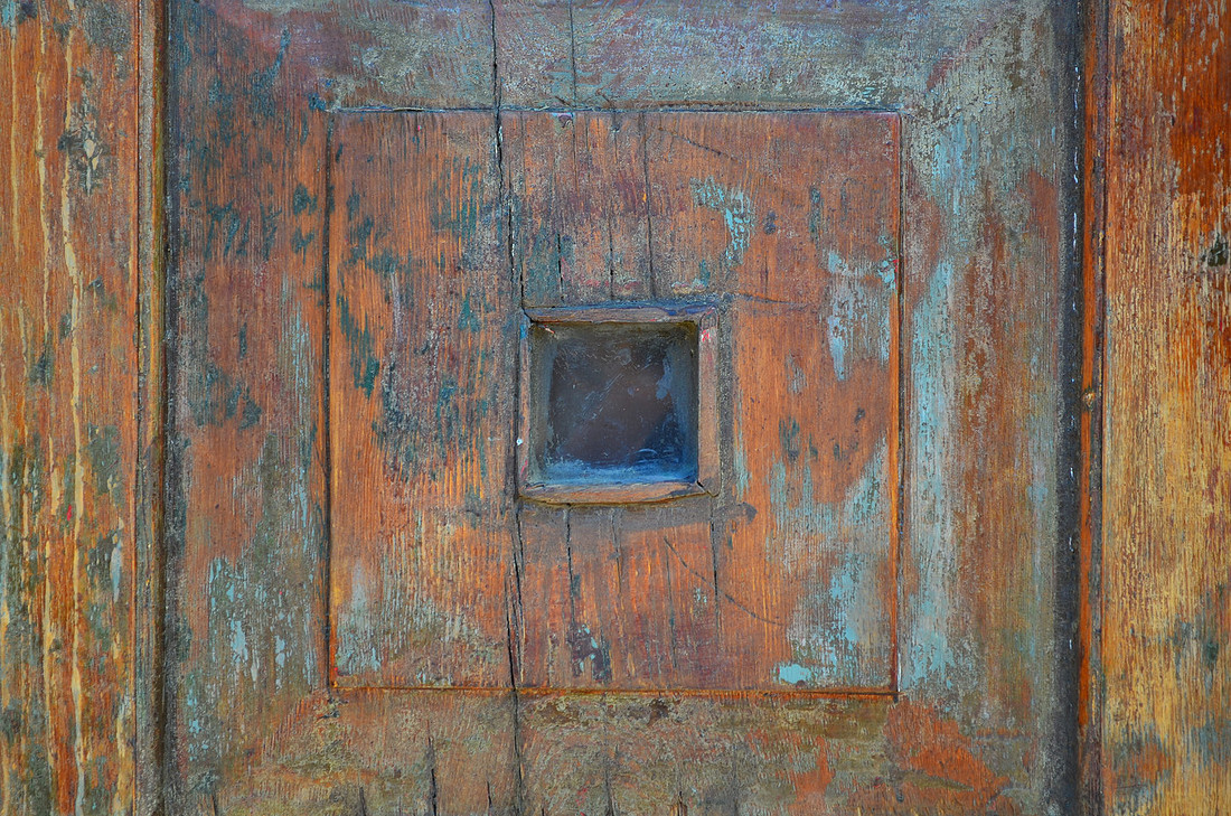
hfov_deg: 24.7
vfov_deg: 16.5
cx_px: 616
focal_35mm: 82
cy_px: 408
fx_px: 2816
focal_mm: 55
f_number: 5.6
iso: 110
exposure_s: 1/30
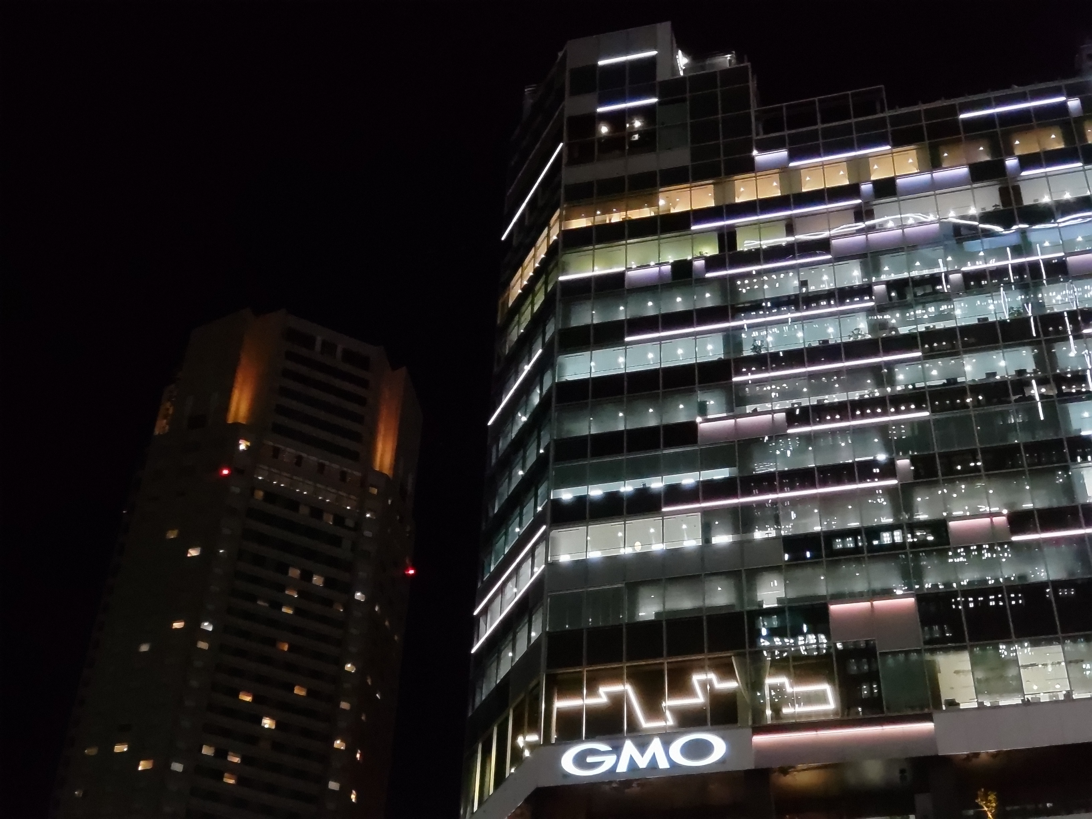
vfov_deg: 27.5
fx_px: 1672
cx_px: 546
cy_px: 410
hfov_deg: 36.2
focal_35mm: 53
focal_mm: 5.6
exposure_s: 1/33
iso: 1626
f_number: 2.4
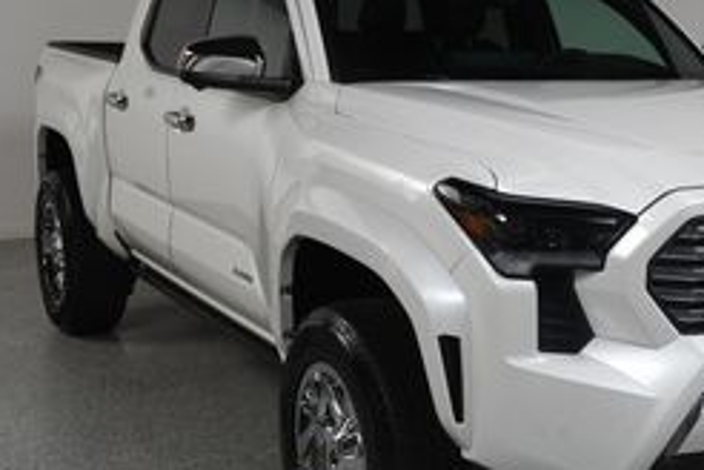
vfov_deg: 20.9
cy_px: 264
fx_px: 1271
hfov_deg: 30.4
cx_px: 541
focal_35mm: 65
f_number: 13
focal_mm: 27
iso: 100
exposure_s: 1/160
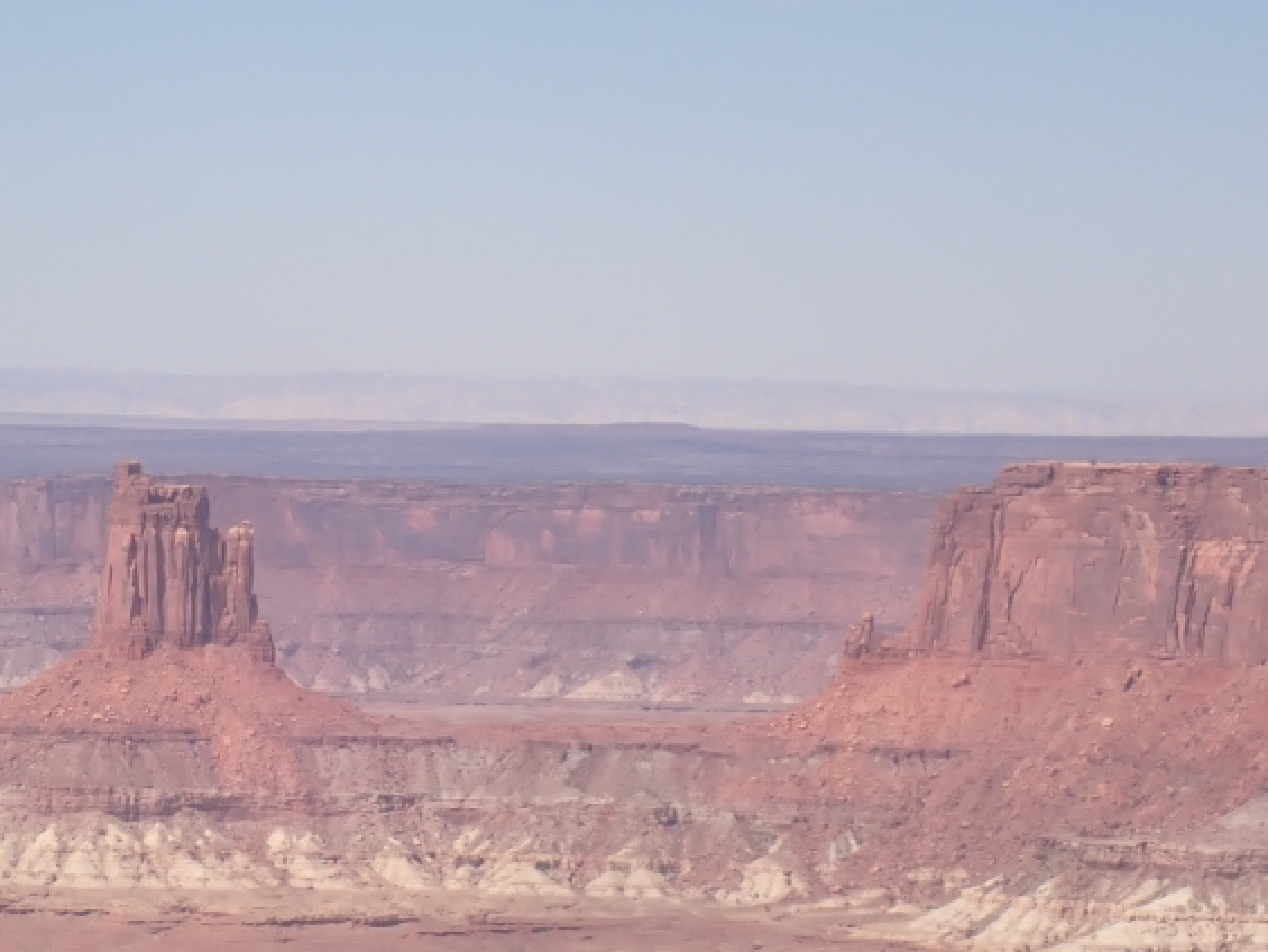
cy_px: 725
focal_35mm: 177
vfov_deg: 8.4
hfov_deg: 11.1
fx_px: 6485
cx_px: 312
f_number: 6.3
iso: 100
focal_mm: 18
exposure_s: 1/500
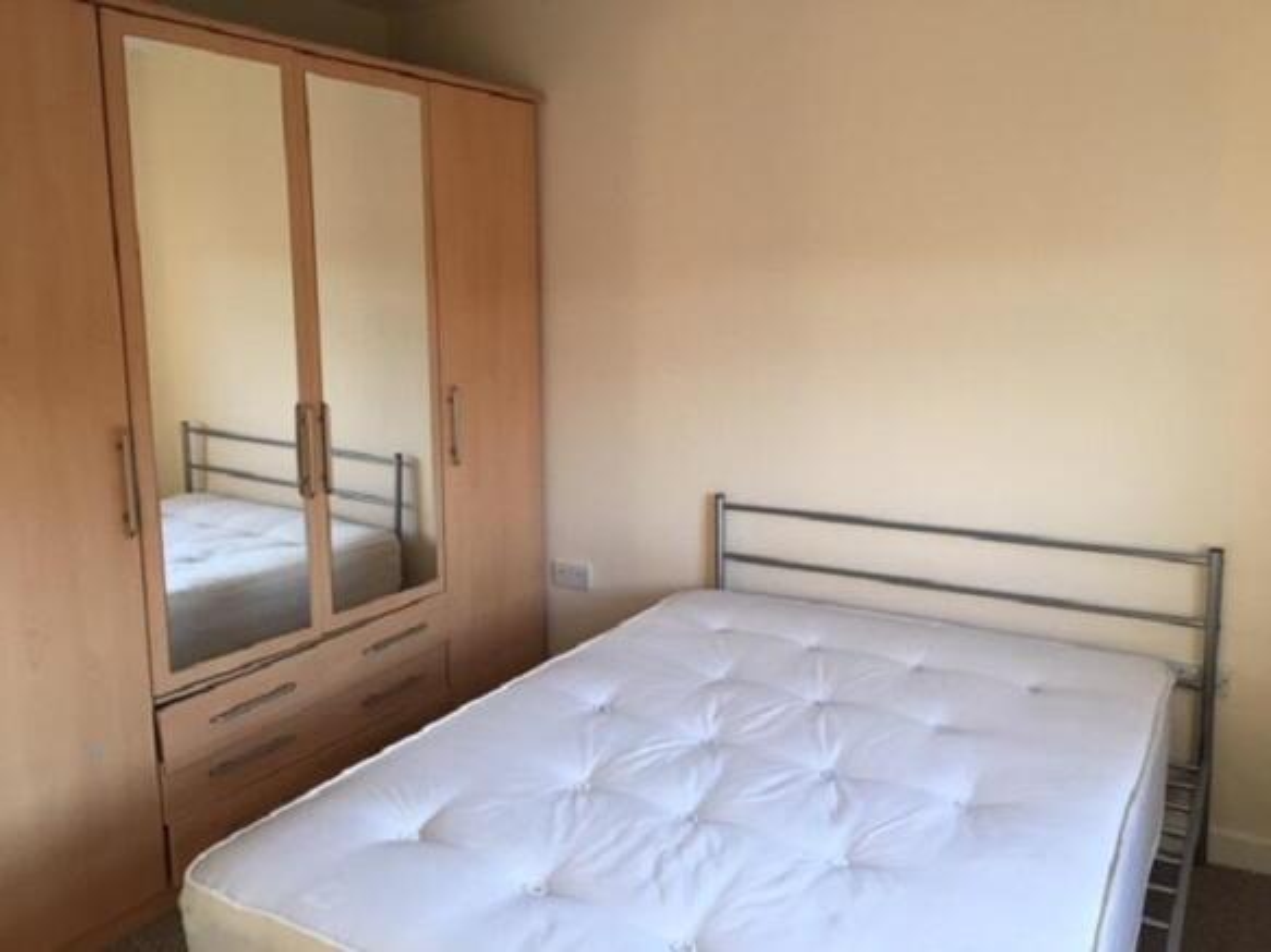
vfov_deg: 48.2
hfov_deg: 61.7
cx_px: 636
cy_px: 476
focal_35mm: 29
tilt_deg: -8.9
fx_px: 1065
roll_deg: -1.4
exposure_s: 1/33
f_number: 2.2
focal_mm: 4.15
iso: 80
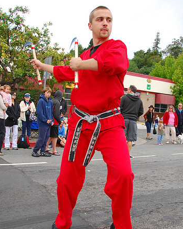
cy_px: 118
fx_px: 251
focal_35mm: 37
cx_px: 98
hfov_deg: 40.1
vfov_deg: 49.1
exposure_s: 1/180
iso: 250
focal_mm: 20
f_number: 8
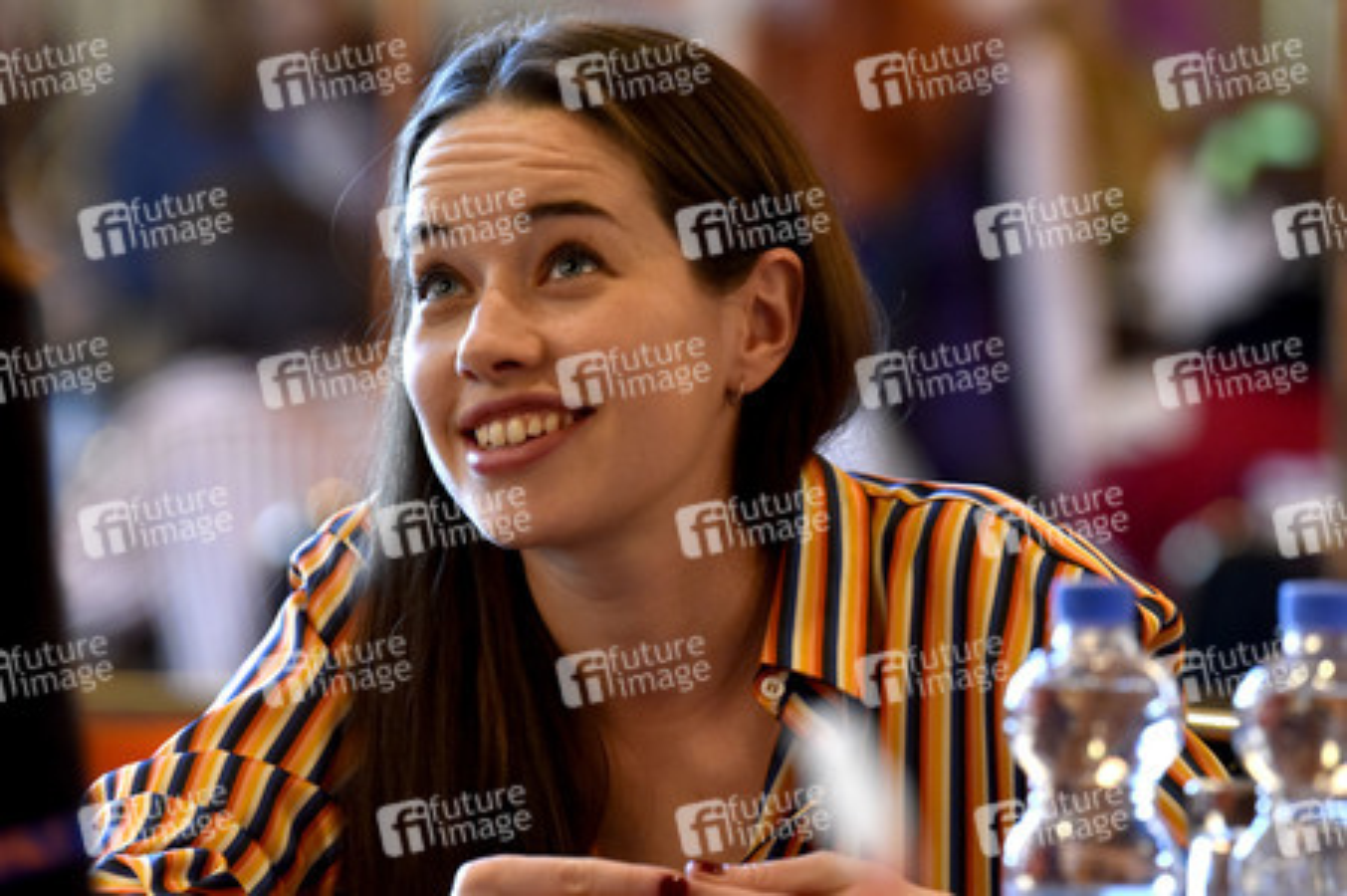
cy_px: 448
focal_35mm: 300
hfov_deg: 6.9
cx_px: 674
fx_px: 11216
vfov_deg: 4.6
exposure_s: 1/100
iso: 4000
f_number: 5.6
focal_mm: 300
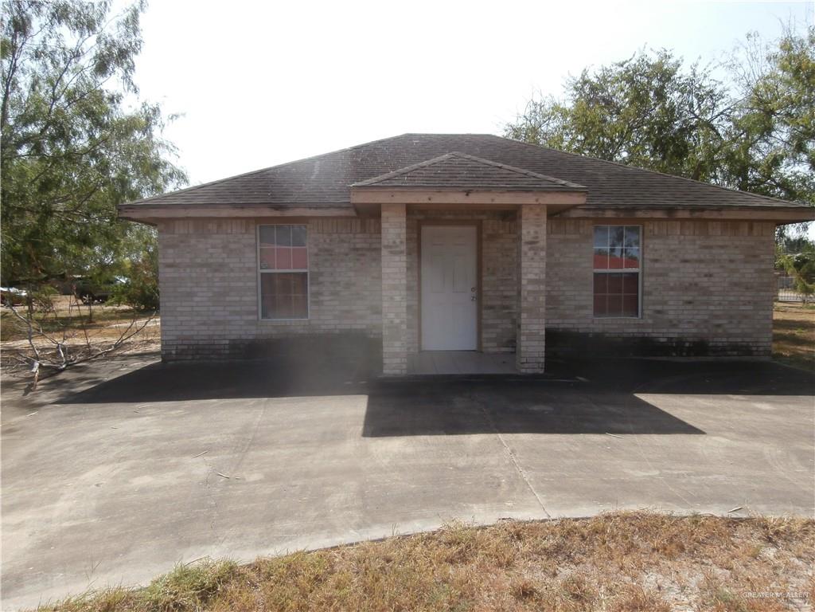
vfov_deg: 56.8
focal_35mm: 24
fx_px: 565
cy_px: 306
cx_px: 408
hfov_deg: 71.6
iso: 100
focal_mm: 4.2
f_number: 3
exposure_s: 1/1000
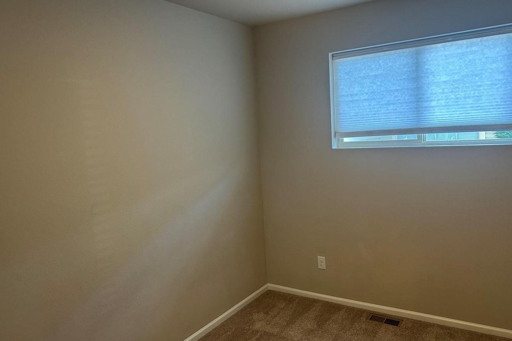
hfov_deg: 65.5
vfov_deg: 46.4
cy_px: 172
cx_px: 258
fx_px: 398
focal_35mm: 28
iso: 125
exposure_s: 1/60
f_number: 1.5
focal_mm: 5.7
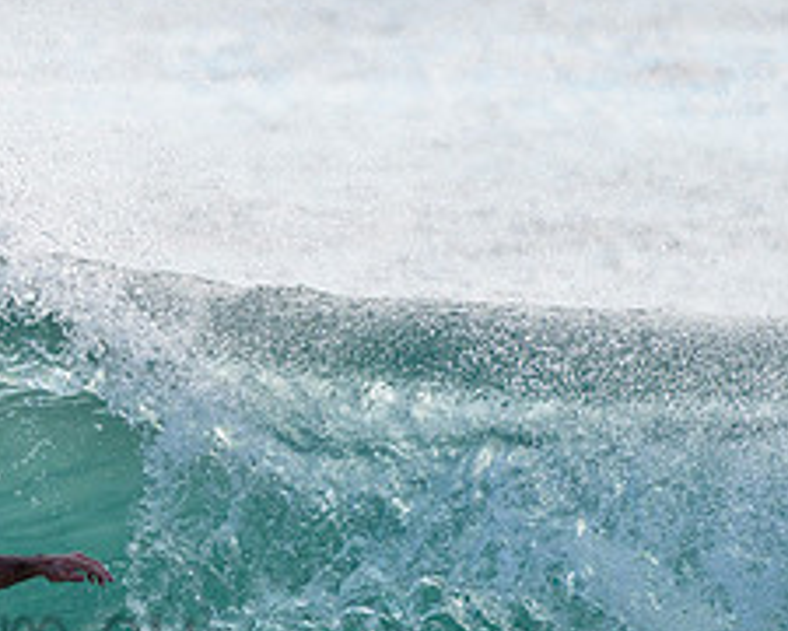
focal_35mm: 1485
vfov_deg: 1.0
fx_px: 34633
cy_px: 601
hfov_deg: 1.3
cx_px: -175
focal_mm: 500
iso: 280
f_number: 5.6
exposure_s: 1/2000
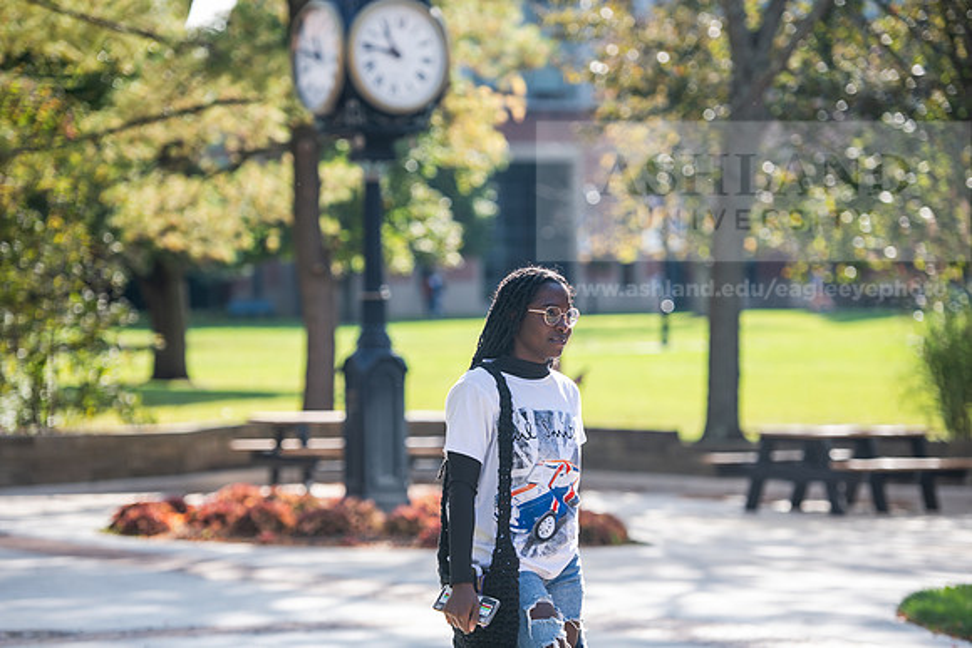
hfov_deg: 16.8
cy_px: 324
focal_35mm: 122
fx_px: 3295
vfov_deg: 11.2
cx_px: 486
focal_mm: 122
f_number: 3.2
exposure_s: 1/320
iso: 100
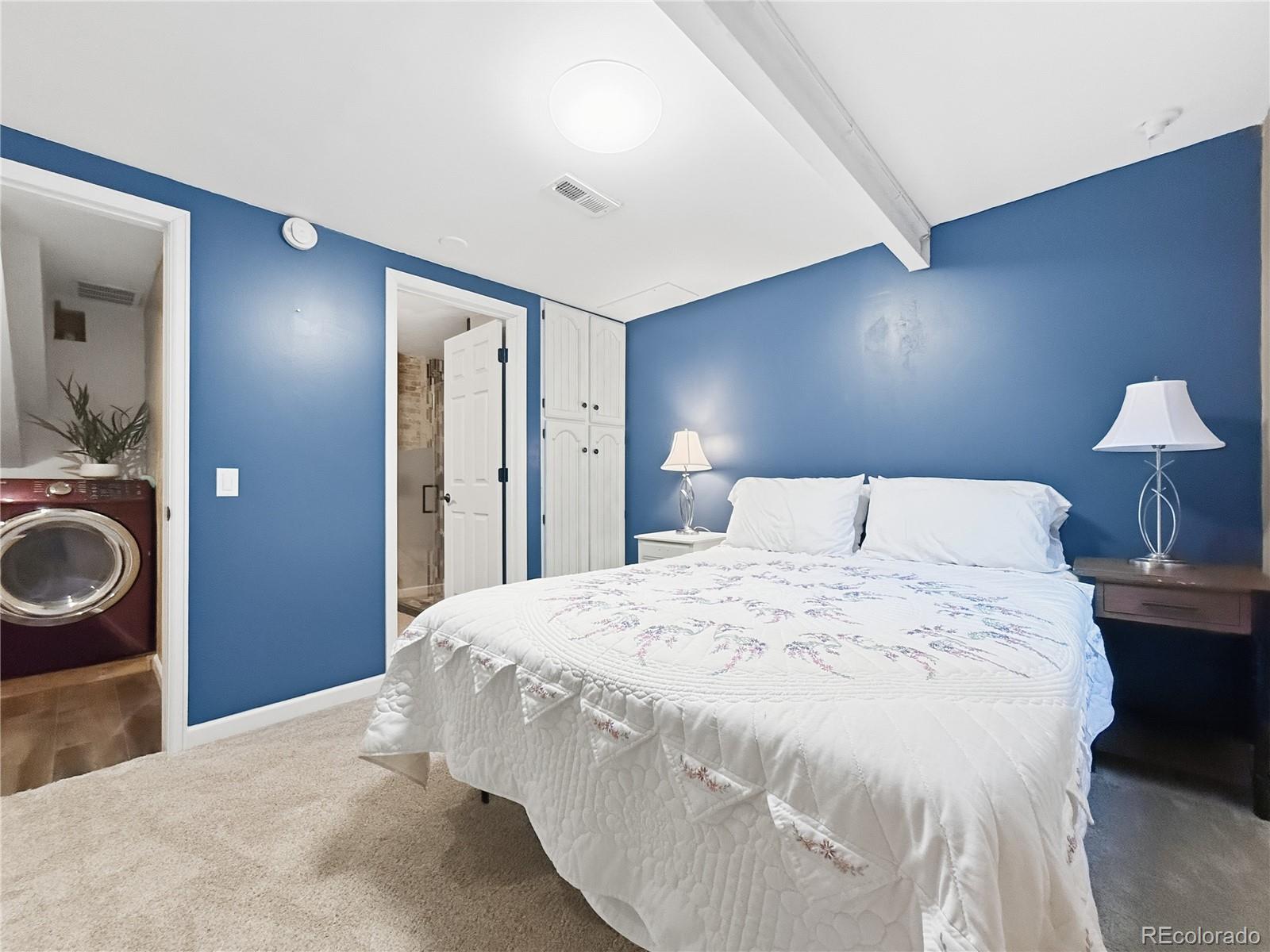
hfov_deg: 102.1
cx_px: 635
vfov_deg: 85.7
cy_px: 476
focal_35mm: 14
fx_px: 514
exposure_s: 1/120
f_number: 2.2
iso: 320
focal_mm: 2.2
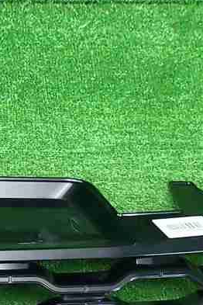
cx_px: -125
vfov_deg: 19.9
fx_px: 837
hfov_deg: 12.9
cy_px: 316
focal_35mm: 99
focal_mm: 5.4
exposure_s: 1/50
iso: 353
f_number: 1.8
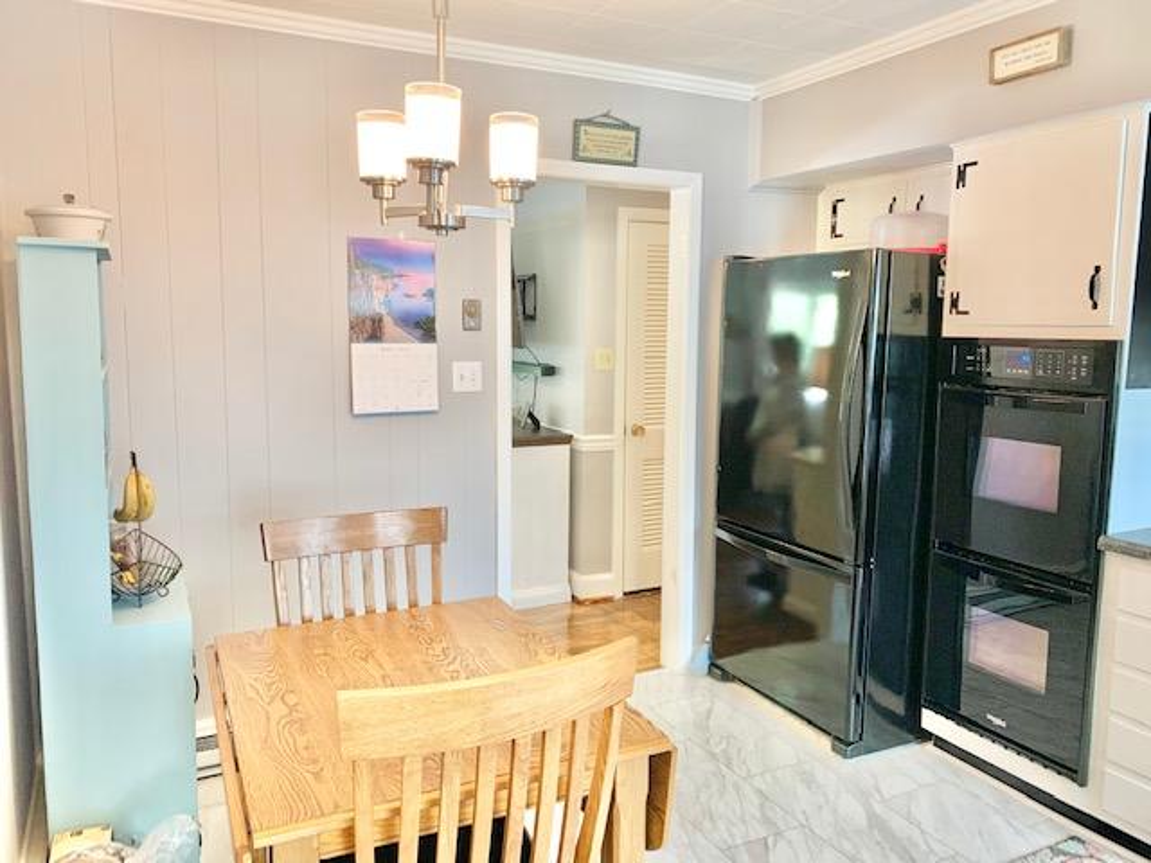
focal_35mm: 26
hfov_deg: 67.3
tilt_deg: -7.1
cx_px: 576
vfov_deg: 53.1
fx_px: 865
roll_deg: -0.5
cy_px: 432
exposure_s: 1/60
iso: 200
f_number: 1.8
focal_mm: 4.25
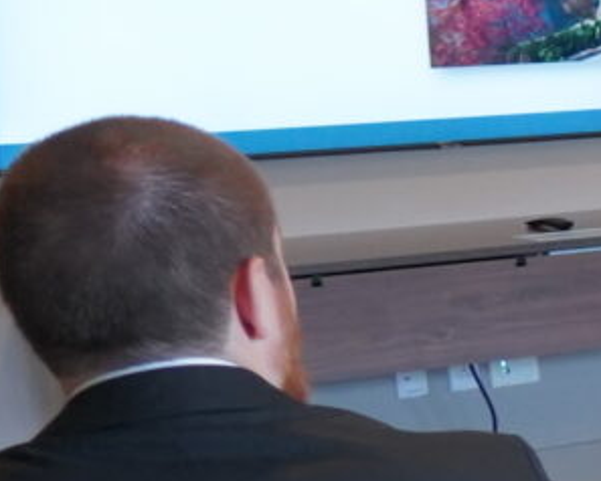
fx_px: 3453
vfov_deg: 7.9
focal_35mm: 194
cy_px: 512
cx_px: 2325
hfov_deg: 7.4
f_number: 4
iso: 2500
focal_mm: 24
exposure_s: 1/160
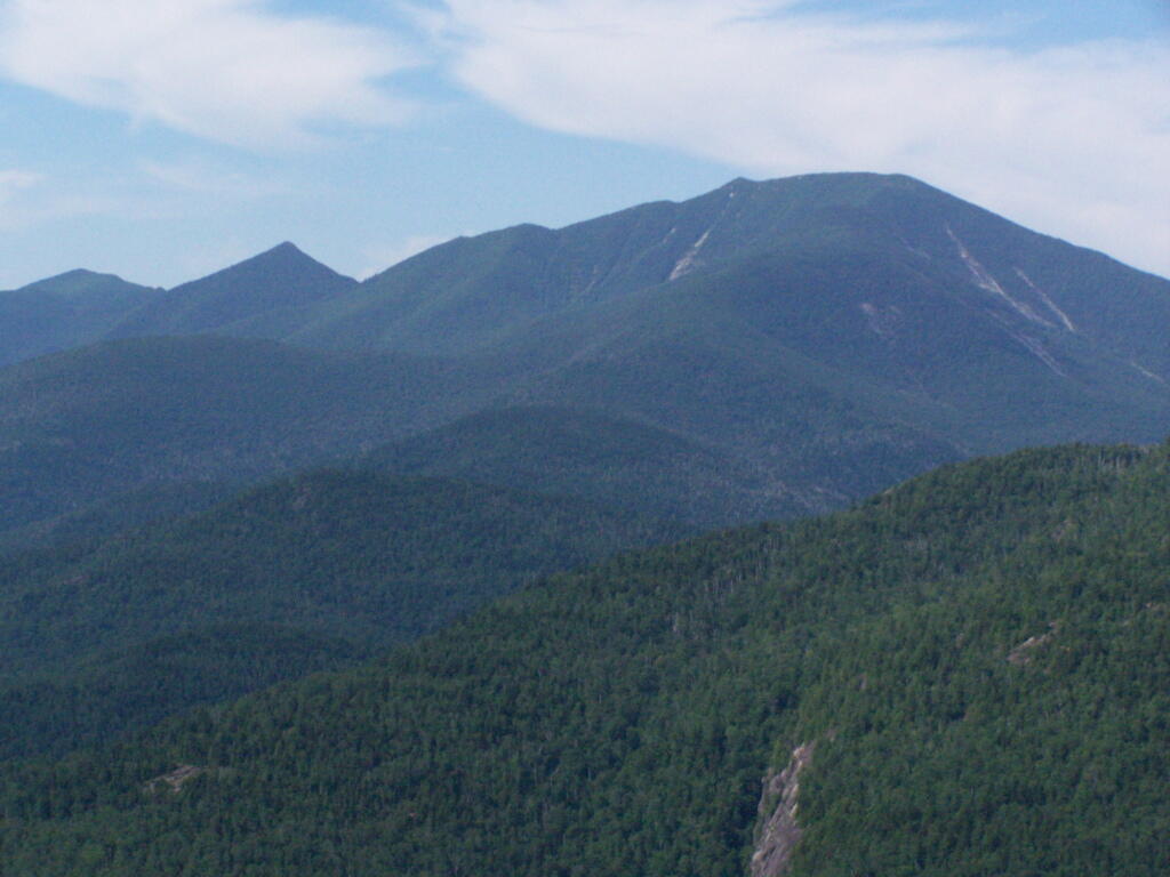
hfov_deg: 16.8
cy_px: 438
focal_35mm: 117
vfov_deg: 12.7
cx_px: 585
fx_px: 3955
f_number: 6.3
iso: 400
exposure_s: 1/1600
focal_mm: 19.4
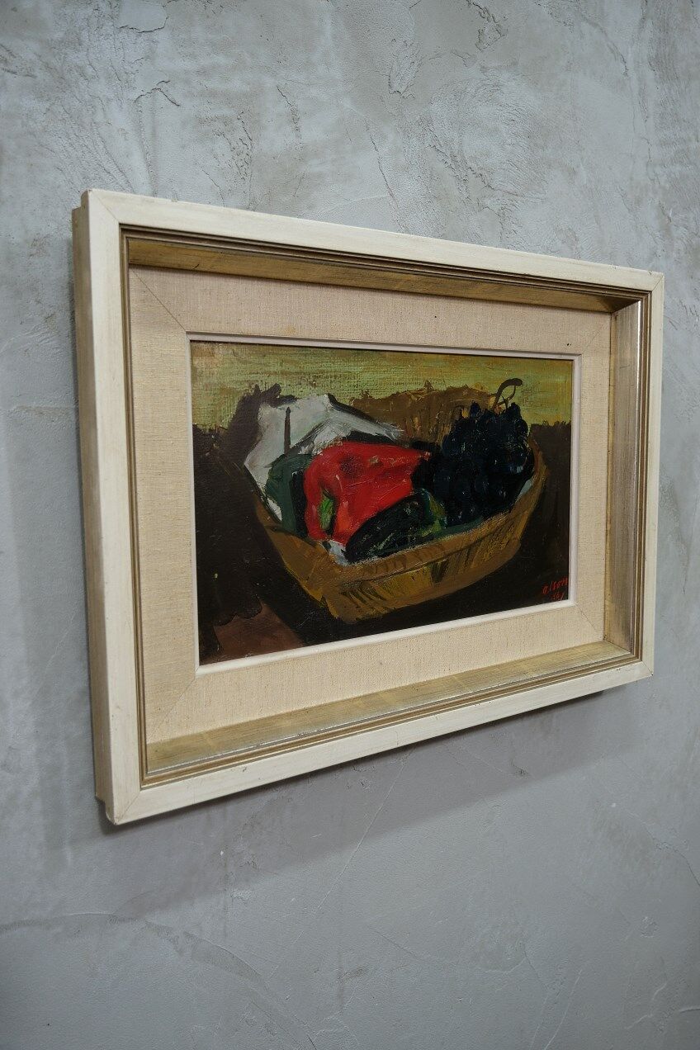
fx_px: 875
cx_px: 350
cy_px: 525
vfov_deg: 61.9
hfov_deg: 43.6
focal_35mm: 30
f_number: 4
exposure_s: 1/28
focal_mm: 20.2
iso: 500
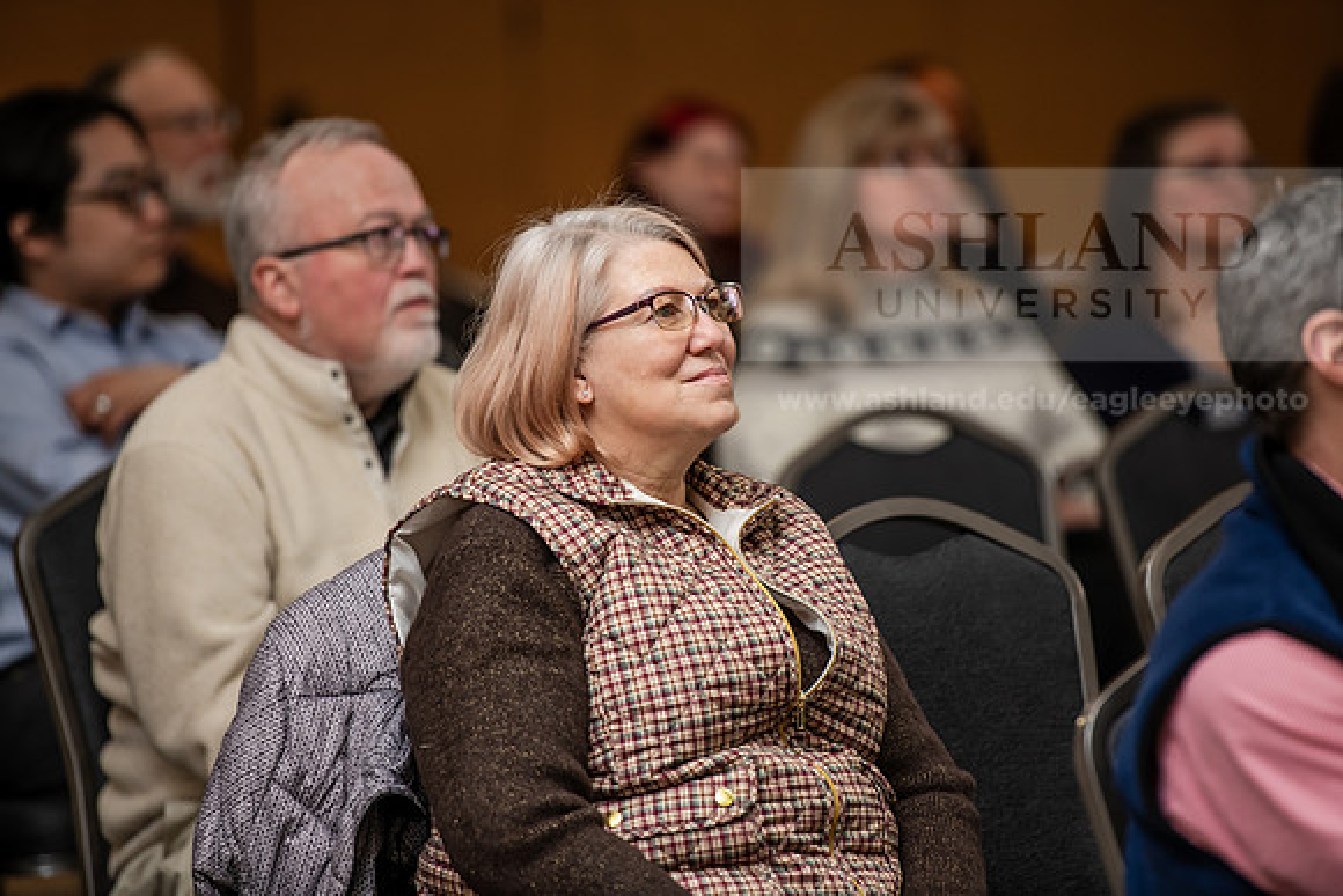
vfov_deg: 6.9
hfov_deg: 10.3
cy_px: 448
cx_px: 672
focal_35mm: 200
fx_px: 7463
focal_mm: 200
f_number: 3.2
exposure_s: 1/125
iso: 800
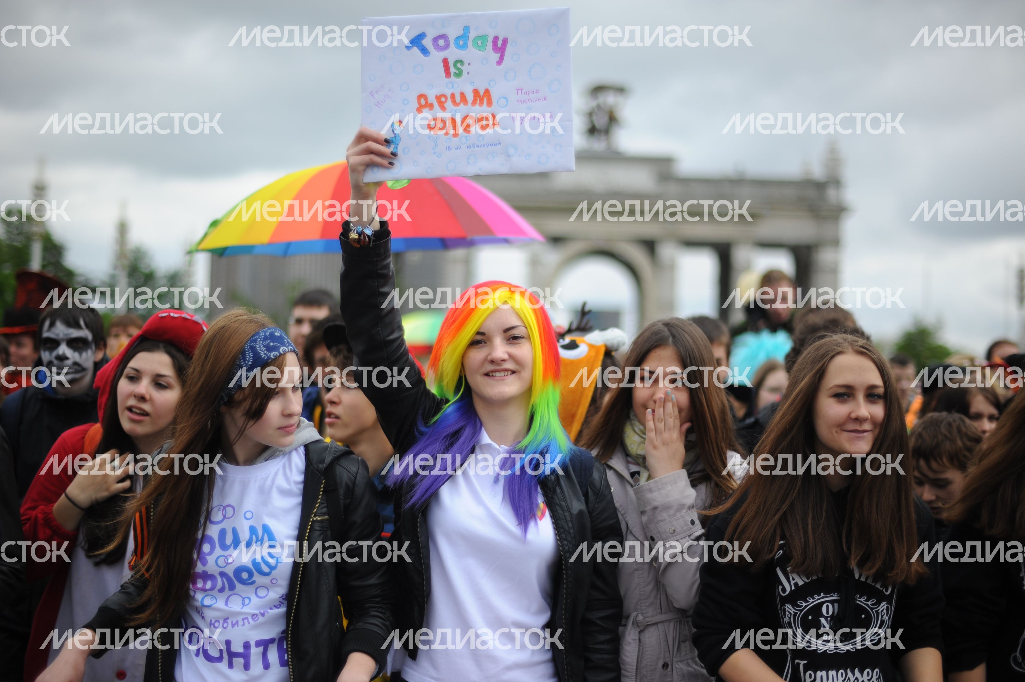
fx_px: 1423
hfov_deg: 39.6
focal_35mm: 50
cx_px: 512
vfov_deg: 27.0
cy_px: 341
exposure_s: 1/8000
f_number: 1.4
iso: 250
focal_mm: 50
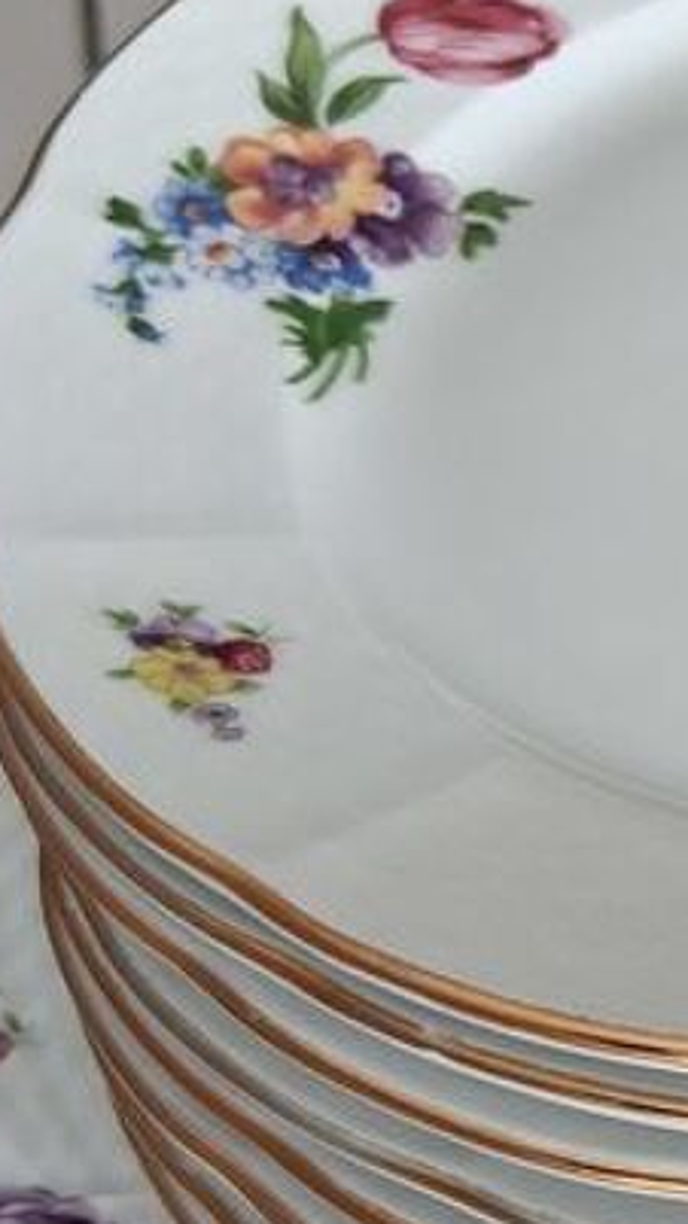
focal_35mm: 94
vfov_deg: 22.5
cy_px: 881
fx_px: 3050
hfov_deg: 12.2
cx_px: 1050
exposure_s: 1/100
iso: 125
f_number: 1.8
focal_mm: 3.98
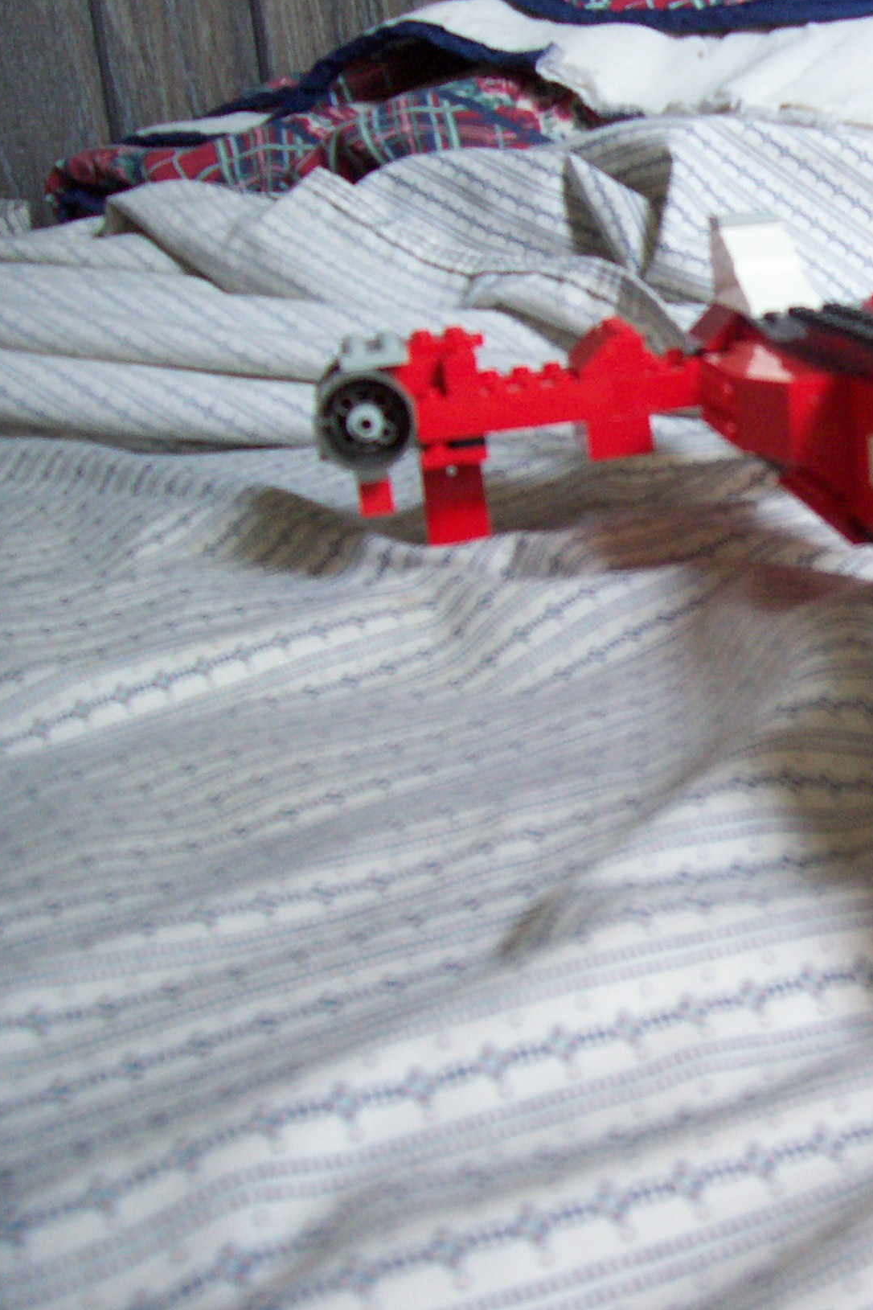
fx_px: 1819
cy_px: 655
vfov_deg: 39.6
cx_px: 916
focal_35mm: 50
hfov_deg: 25.4
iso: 160
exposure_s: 1/20.3
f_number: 2.7
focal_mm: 5.6
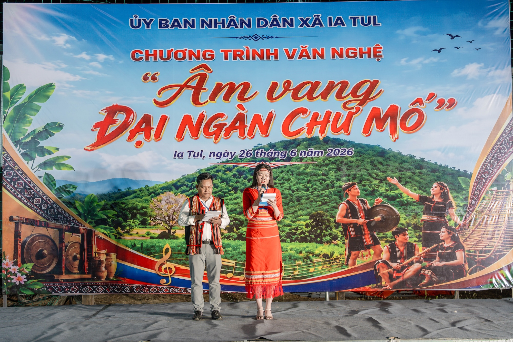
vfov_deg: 23.9
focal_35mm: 57
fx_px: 808
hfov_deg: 35.2
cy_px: 171
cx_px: 256
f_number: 2.8
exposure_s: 1/100
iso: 640
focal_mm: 56.7
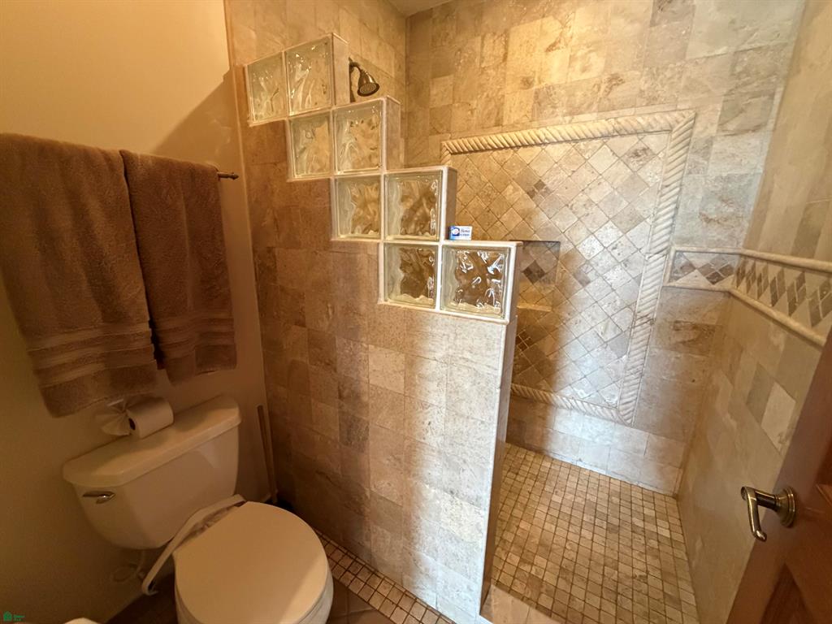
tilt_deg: -13.9
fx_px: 336
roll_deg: -1.4
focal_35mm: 14
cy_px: 312
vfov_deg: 85.7
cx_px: 416
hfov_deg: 102.1
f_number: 2.2
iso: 640
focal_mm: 2.22
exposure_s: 1/60
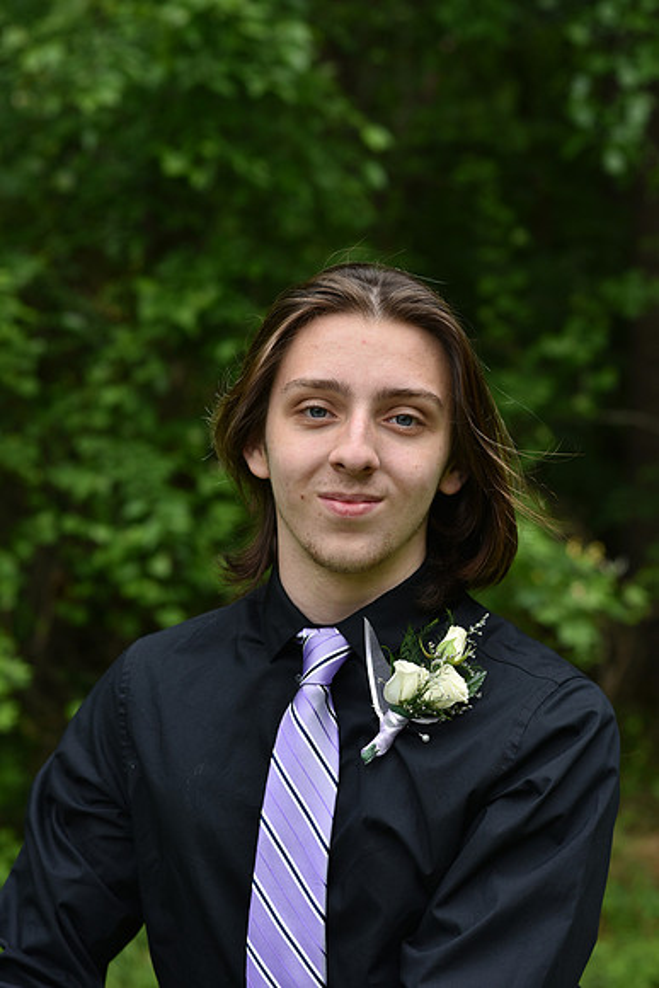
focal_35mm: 85
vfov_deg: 23.9
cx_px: 330
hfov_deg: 16.1
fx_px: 2332
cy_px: 494
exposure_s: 1/320
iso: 200
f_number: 5.6
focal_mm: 85
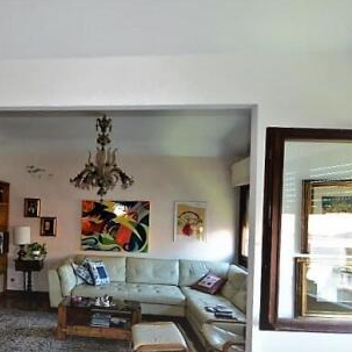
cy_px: 173
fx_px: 230
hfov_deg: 69.4
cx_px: 84
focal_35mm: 20
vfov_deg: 74.8
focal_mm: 10
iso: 400
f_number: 4
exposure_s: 1/60
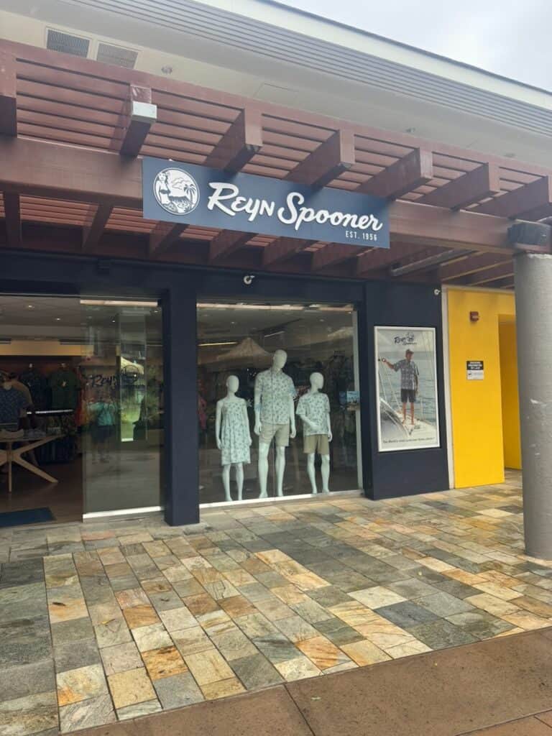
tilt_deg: +3.0
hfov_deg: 56.8
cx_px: 276
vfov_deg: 71.6
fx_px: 510
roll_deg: +2.5
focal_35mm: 24
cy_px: 368
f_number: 1.78
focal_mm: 6.76
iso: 80
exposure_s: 1/1261
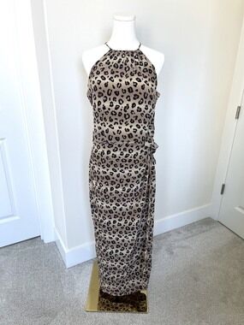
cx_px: 122
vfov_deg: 67.3
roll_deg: +0.3
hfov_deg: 53.1
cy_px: 162
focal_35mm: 26
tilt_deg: -23.4
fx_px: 244
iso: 80
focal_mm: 5.1
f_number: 1.6
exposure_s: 1/121
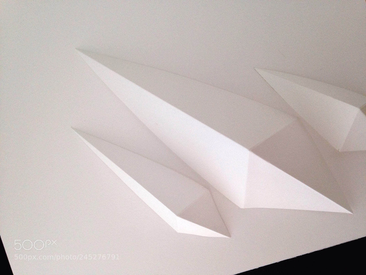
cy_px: 138
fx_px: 349
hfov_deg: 55.4
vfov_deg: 42.9
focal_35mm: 33
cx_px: 183
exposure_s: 1/20
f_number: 2.4
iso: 100
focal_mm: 4.12
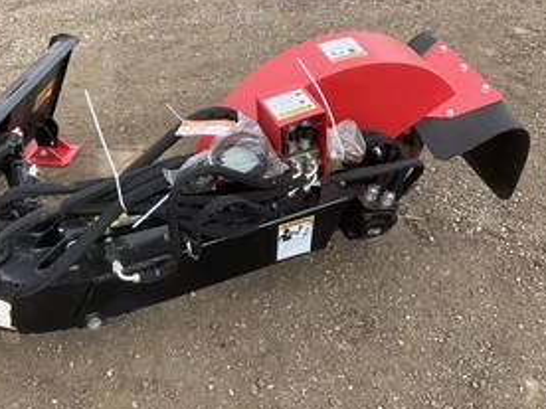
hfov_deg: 44.5
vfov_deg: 34.3
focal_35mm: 42
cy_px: 180
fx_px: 662
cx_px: 212
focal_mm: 3
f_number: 1.8
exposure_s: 1/551
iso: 25
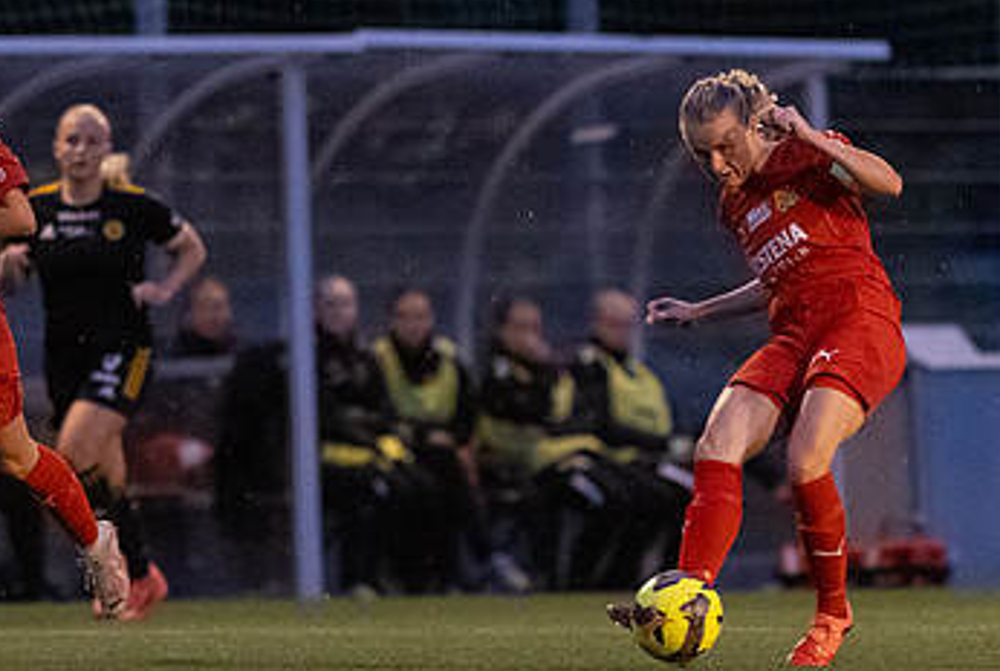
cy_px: 355
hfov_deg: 2.2
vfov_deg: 1.5
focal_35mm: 946
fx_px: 26323
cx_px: 804
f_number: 3.2
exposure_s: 1/640
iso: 8000
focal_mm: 300
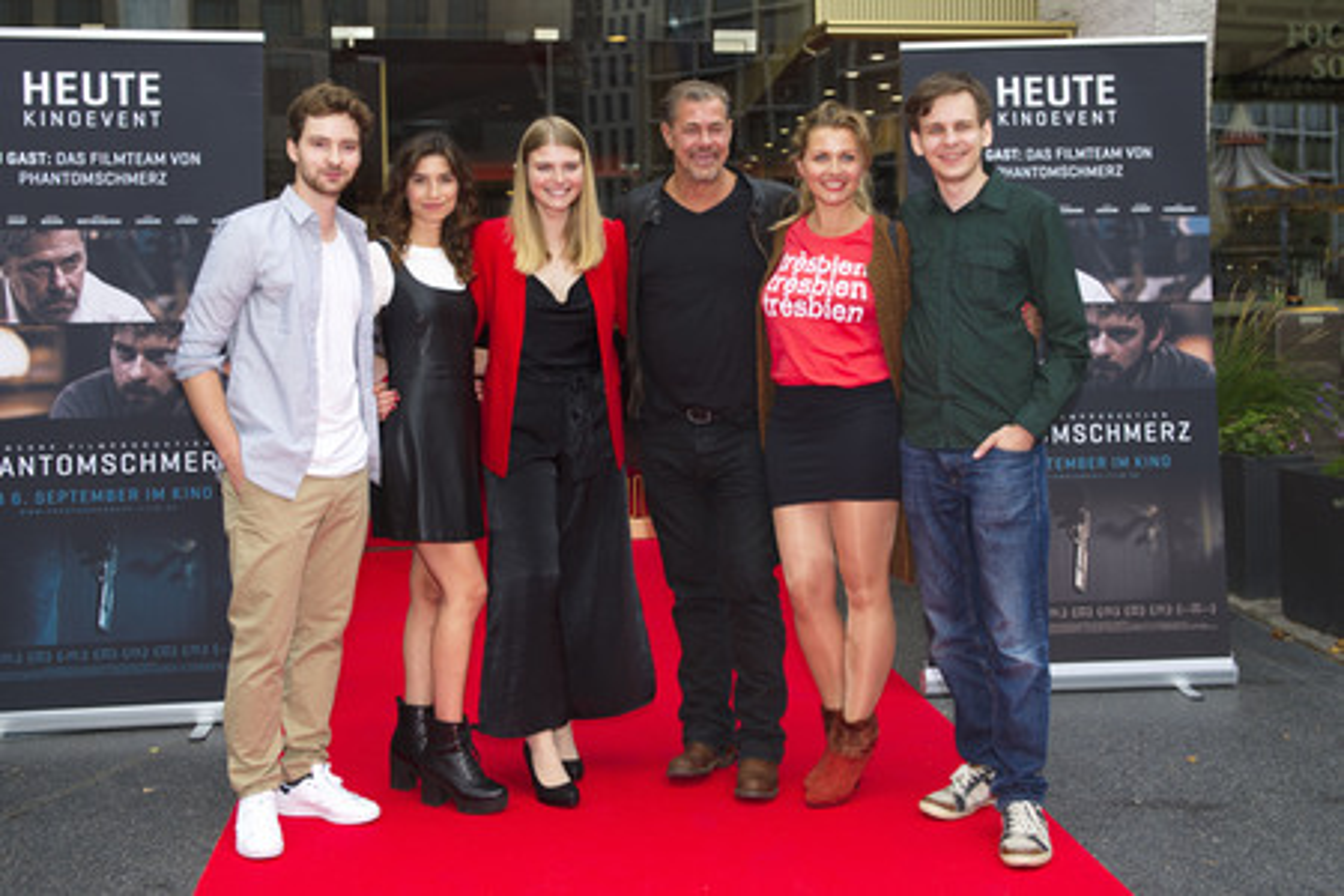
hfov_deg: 58.7
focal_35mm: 32
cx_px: 672
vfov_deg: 41.1
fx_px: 1195
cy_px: 448
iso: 250
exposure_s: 1/200
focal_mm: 32
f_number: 5
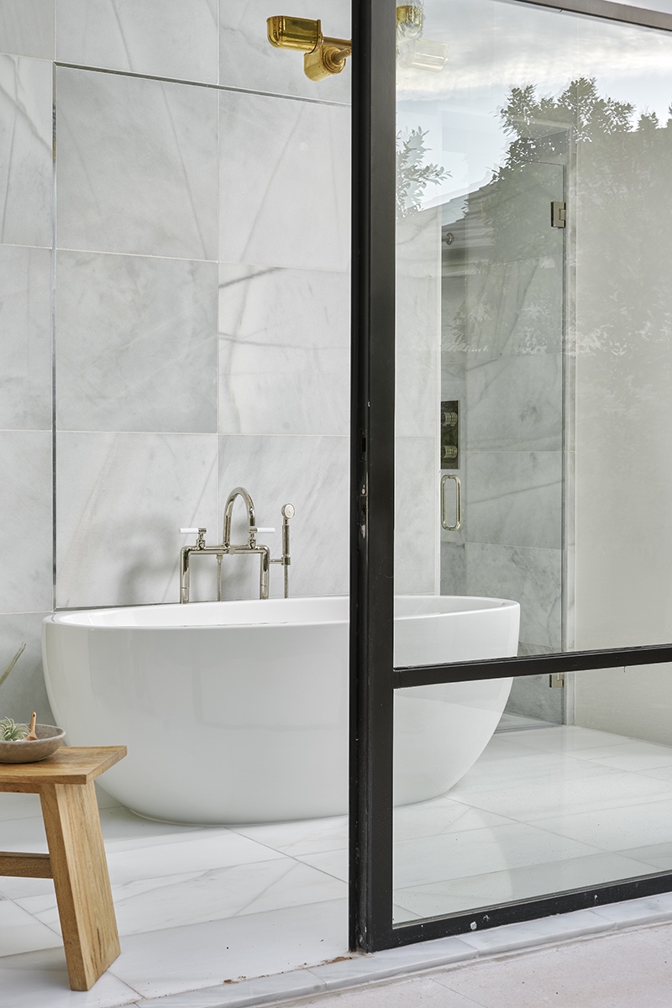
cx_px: 336
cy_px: 504
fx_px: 1484
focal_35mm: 53
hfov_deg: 25.5
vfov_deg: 37.5
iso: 320
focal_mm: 53
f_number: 11
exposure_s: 1/40
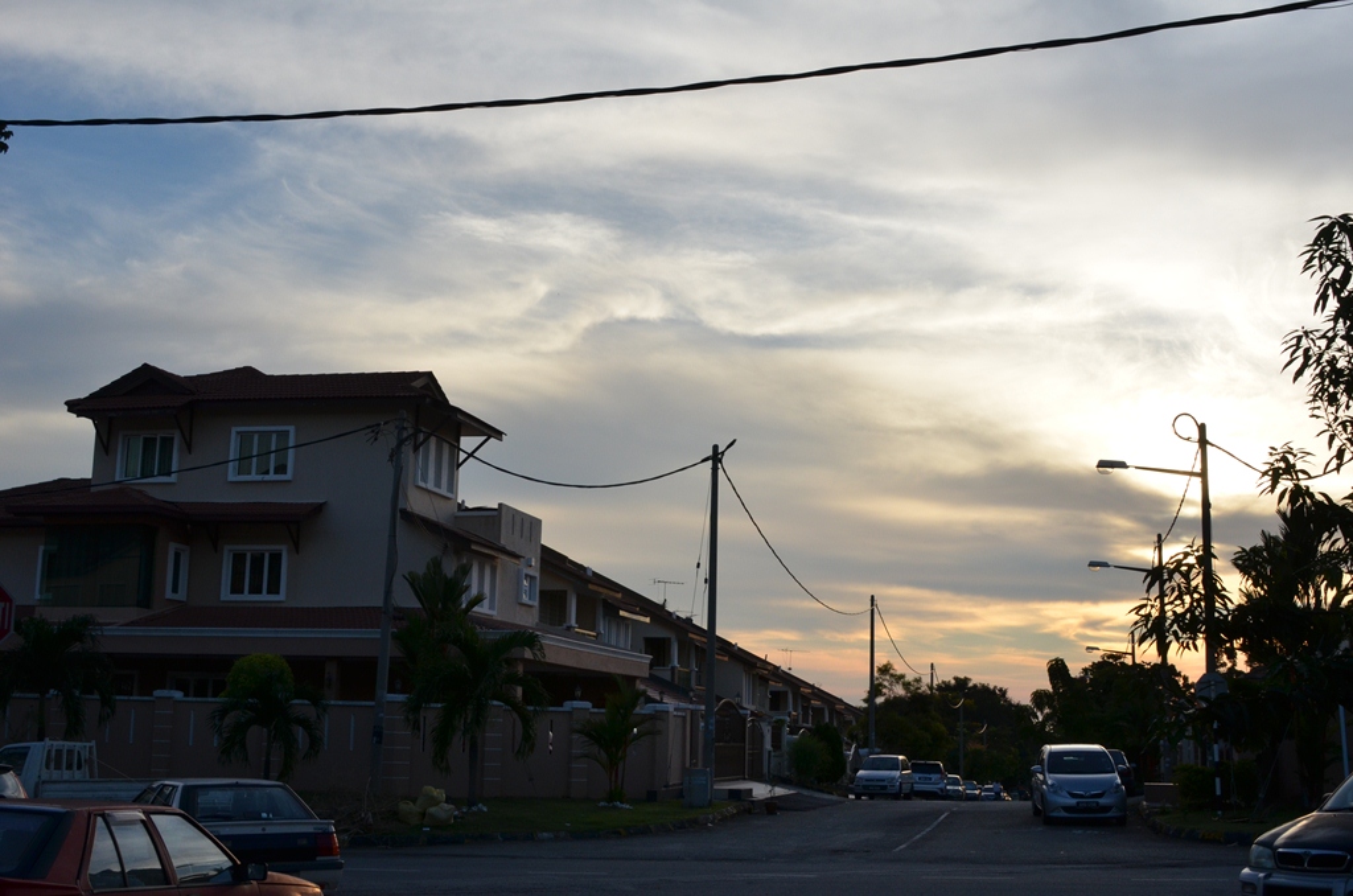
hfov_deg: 46.5
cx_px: 676
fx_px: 1575
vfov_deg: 31.7
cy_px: 448
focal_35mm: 42
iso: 400
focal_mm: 28
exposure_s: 1/500
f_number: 11
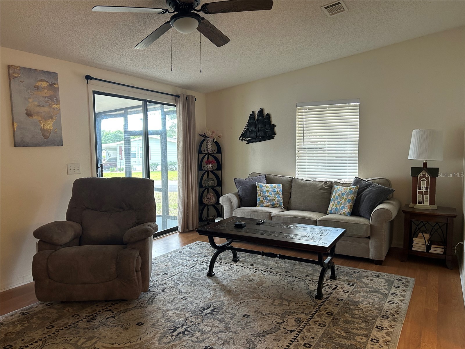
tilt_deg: -4.9
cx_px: 232
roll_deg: +0.4
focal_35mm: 26
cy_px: 174
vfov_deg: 53.1
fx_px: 349
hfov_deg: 67.3
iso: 160
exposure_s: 1/60
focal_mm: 5.7
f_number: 1.5
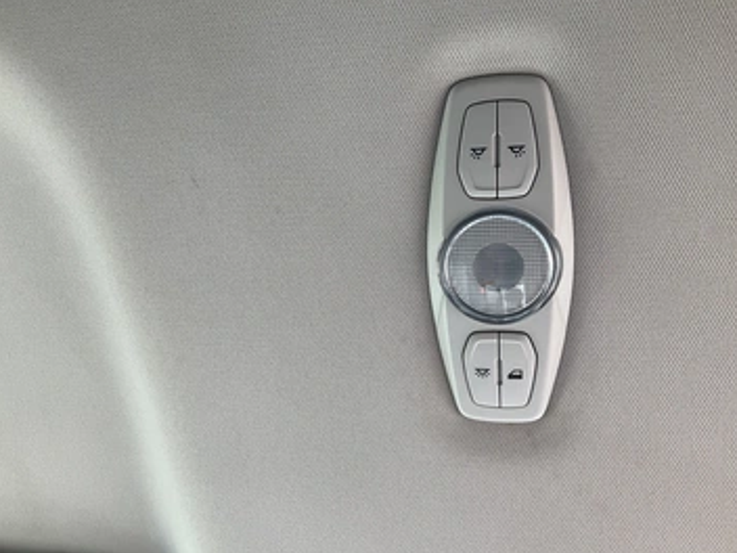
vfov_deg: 42.9
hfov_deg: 55.4
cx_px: 364
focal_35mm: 33
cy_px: 306
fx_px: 703
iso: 32
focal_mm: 3
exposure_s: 1/172
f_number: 1.8
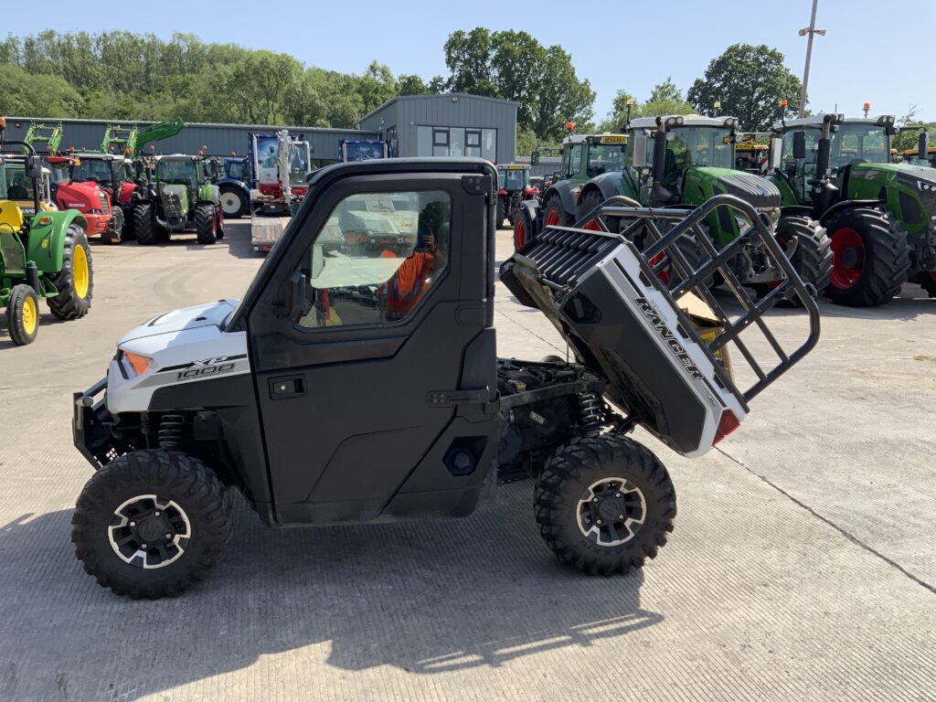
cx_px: 468
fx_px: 784
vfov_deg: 48.2
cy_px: 351
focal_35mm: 29
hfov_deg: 61.7
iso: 16
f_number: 1.8
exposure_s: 1/1076
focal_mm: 3
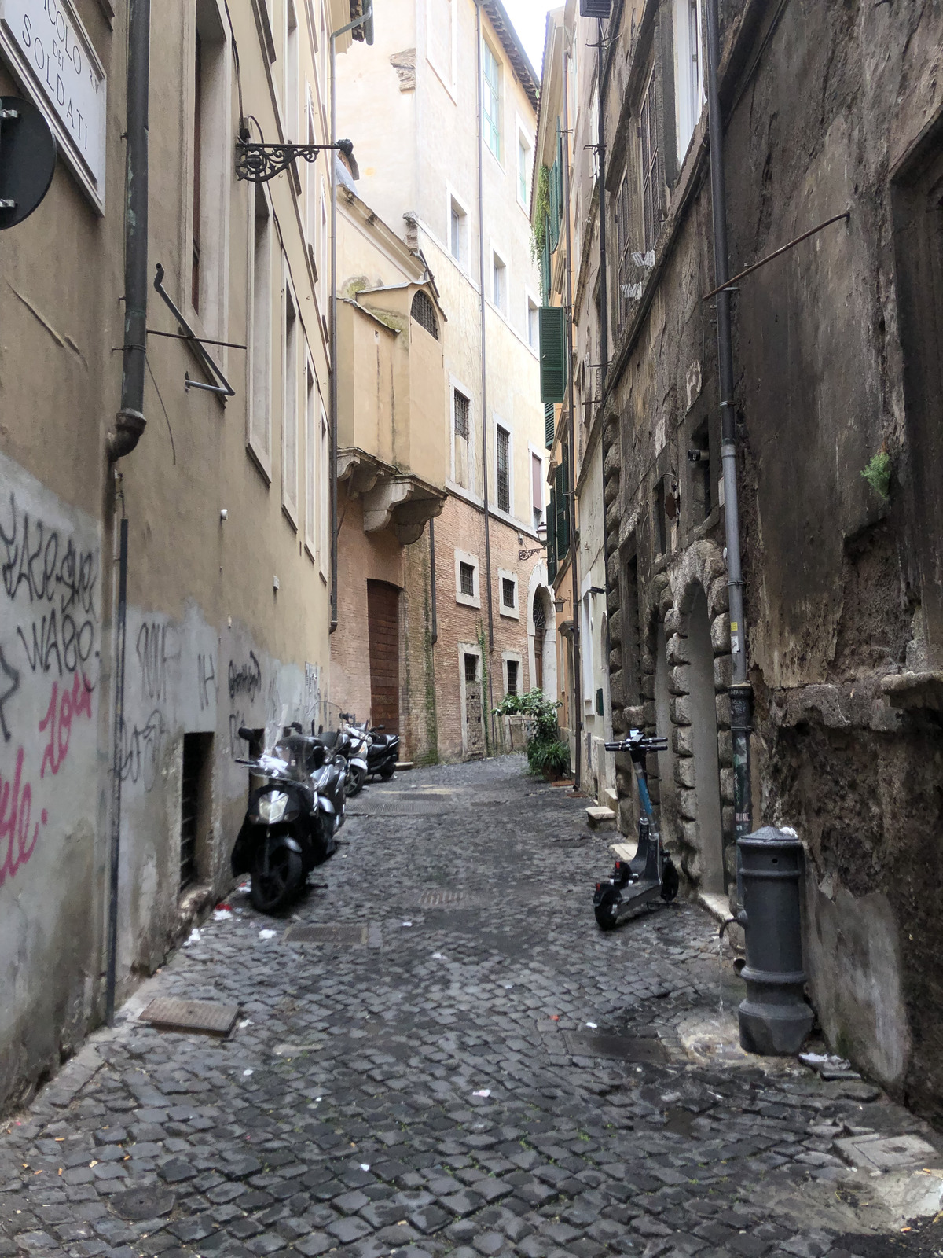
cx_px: 472
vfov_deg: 63.4
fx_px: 1017
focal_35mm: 28
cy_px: 629
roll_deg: +1.3
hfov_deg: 49.7
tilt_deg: +5.5
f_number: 1.8
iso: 20
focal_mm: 4
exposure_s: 1/190
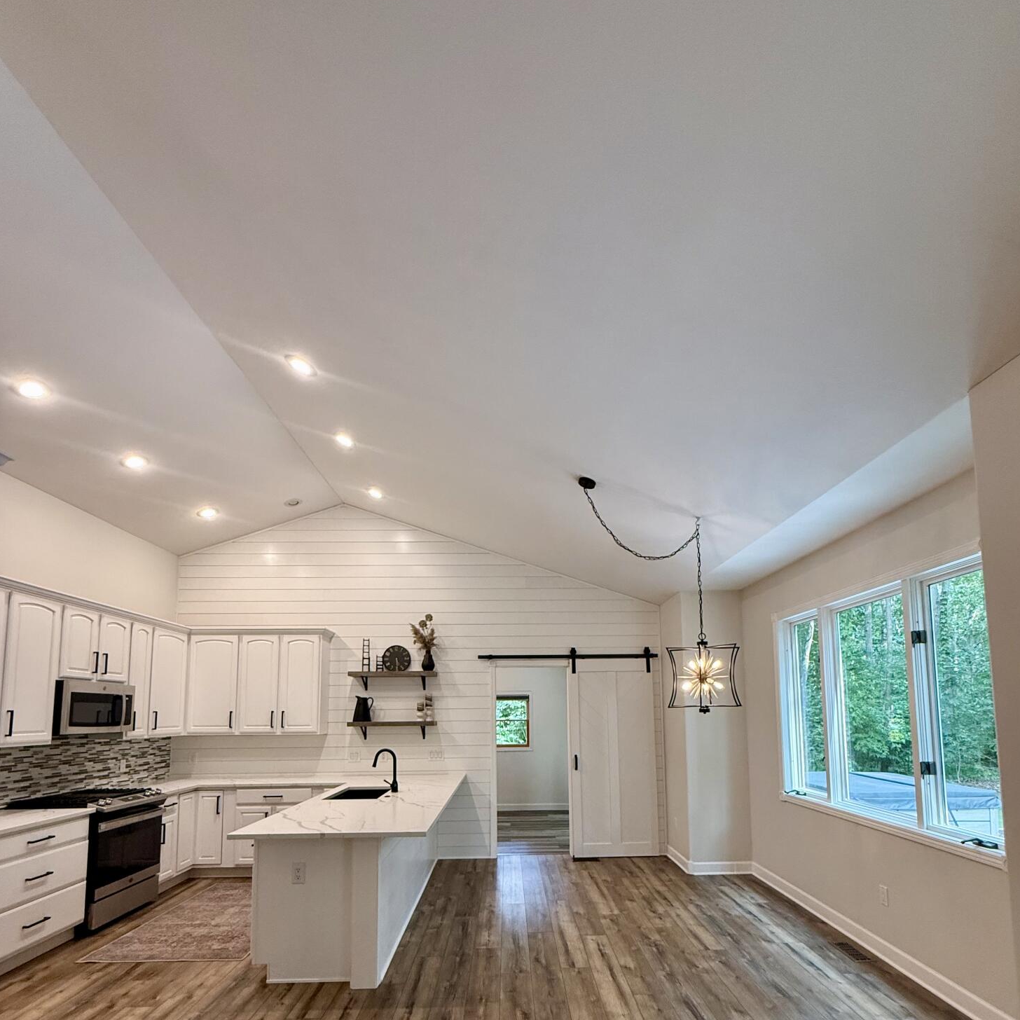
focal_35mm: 17
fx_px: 567
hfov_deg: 84.0
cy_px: 668
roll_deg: +0.0
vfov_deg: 81.5
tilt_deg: +5.3
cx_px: 523
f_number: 2.2
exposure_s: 1/120
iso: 320
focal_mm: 2.22
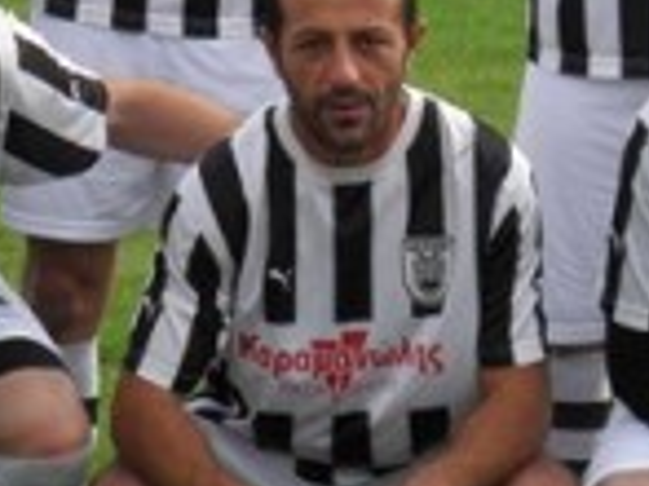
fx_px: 6145
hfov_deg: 6.0
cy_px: -29
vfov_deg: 4.5
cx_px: 93
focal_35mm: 328
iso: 50
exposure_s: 1/200
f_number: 5.5
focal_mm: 13.2
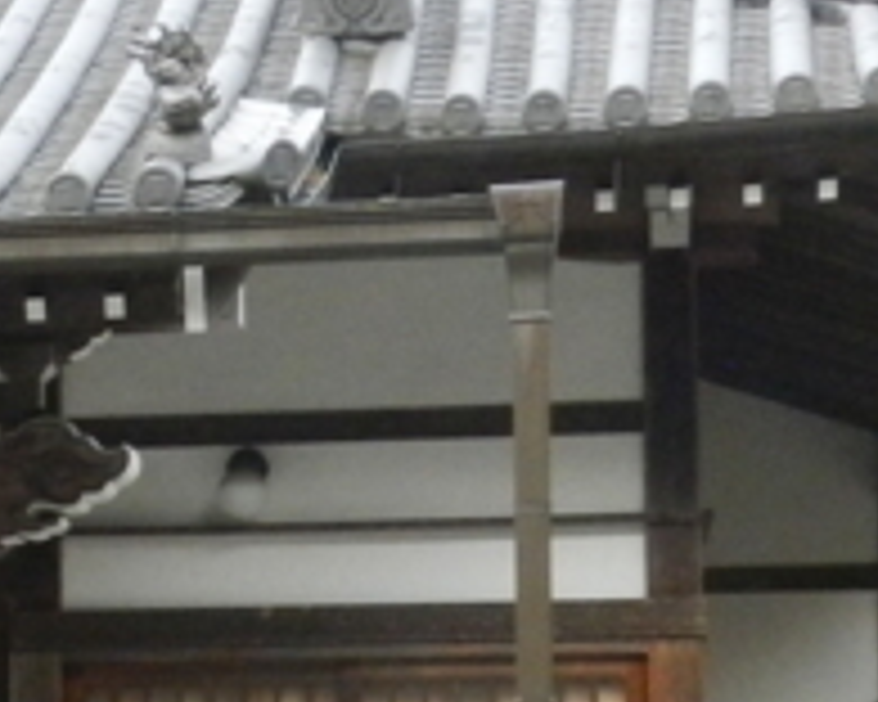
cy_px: 662
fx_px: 3950
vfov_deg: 10.1
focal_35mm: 152
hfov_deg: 12.0
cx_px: -531
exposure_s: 1/640
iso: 800
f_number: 4
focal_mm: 6.7
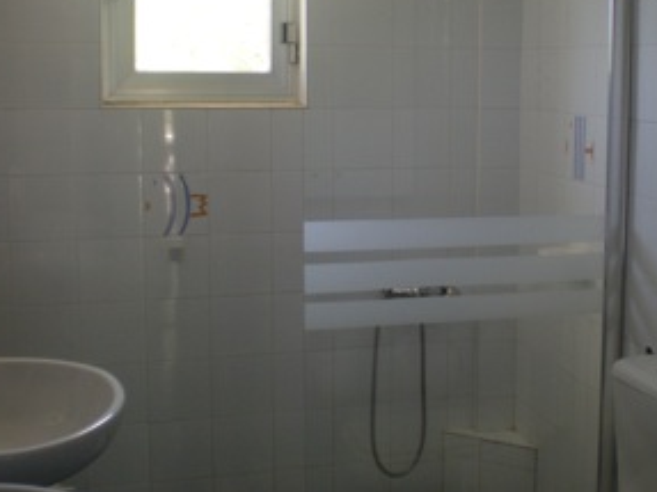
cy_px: 165
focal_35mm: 53
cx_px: 428
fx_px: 1006
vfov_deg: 27.3
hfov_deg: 35.9
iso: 200
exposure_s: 1/35.4
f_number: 3.1
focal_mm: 6.3
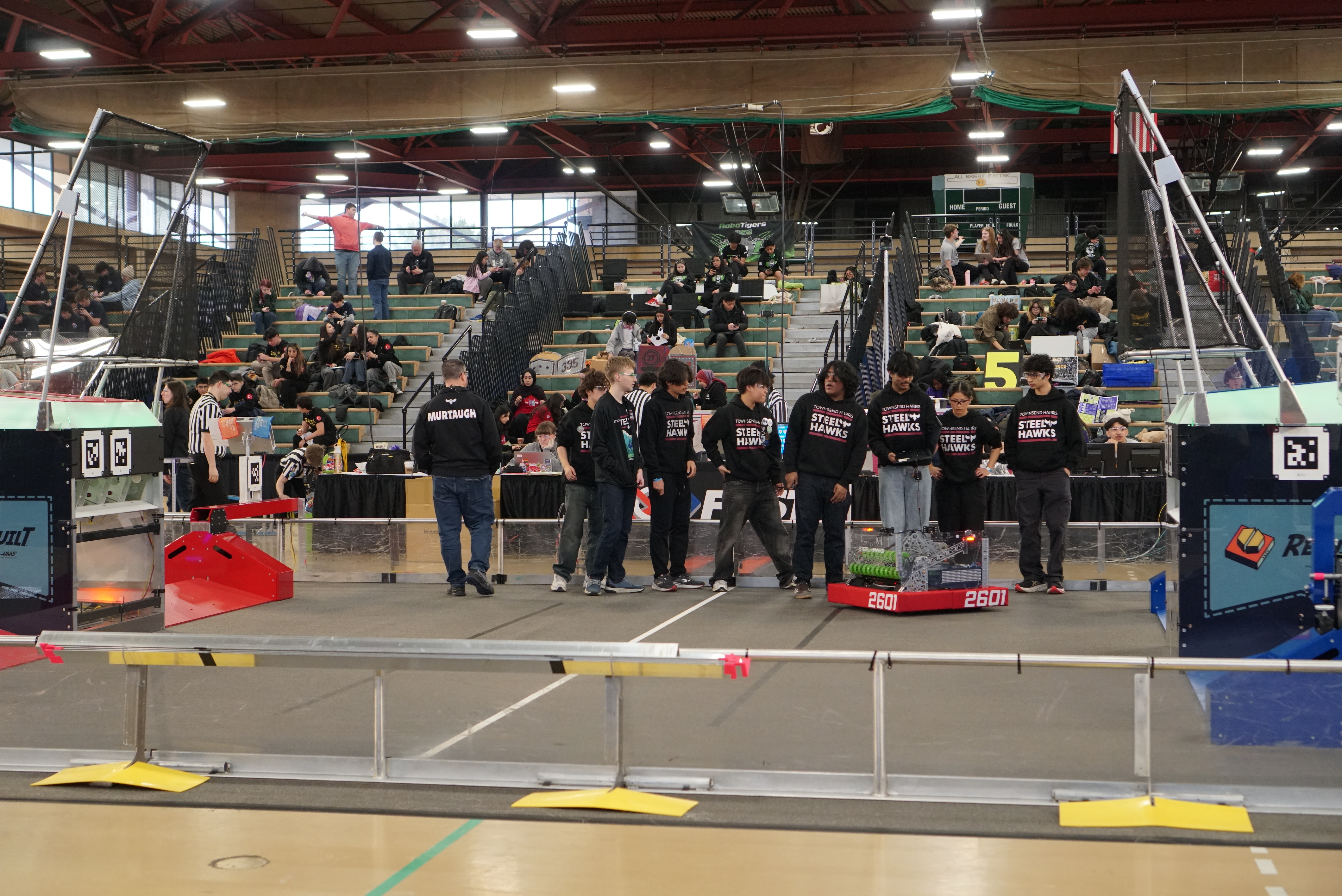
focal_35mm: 52
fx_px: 1958
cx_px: 671
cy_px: 448
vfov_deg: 25.8
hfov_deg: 37.8
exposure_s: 1/160
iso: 1600
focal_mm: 35
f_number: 3.5
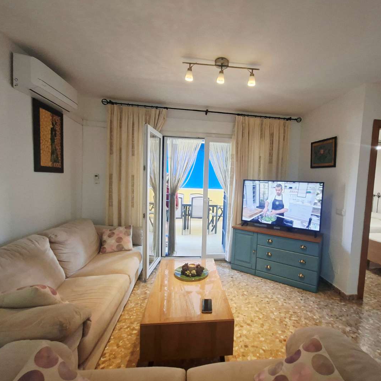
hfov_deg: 87.1
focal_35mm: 16
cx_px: 212
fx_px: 199
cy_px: 197
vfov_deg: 87.4
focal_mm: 1.74
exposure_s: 1/40
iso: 200
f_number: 2.2
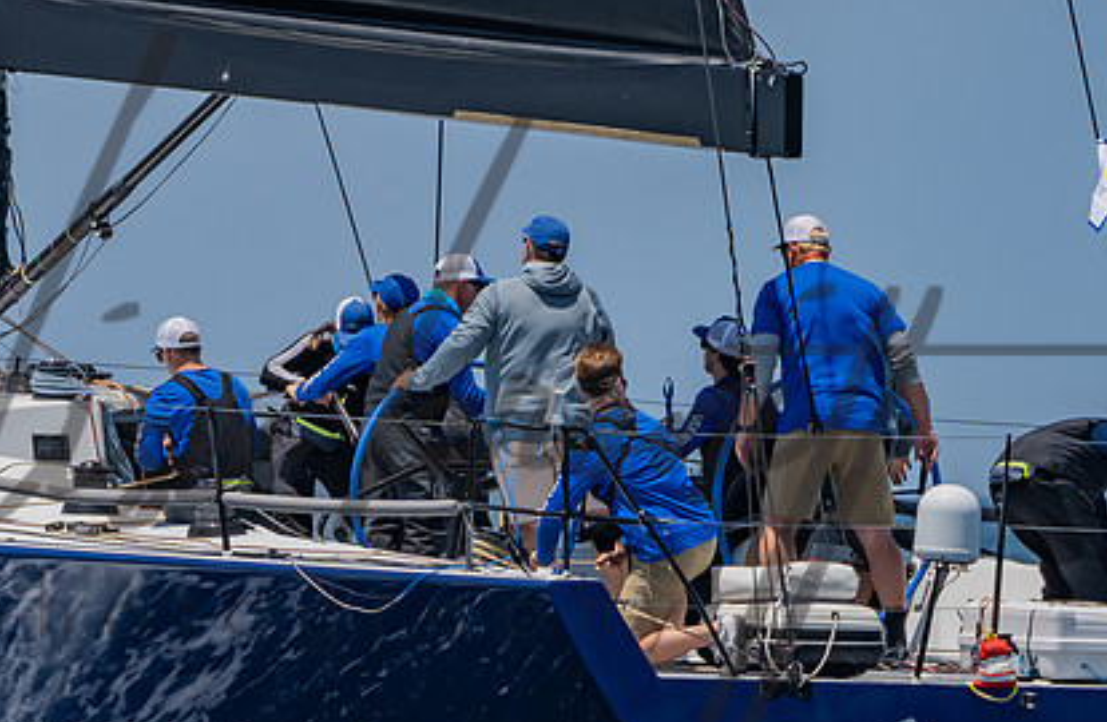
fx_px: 36530
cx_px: 23
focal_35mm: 1196
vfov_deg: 1.1
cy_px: 176
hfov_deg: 1.7
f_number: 6.3
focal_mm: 400
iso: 400
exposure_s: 1/1600
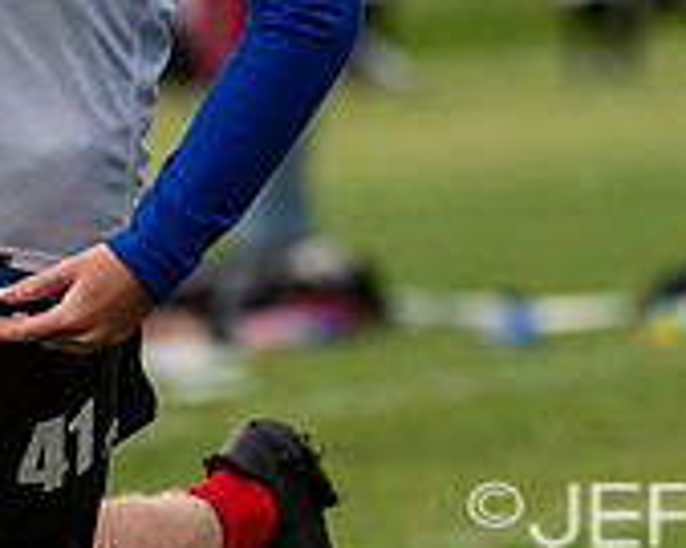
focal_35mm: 965
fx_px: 19581
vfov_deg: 1.6
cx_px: 199
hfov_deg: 2.0
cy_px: -104
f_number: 4
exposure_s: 1/1250
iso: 320
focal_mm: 200
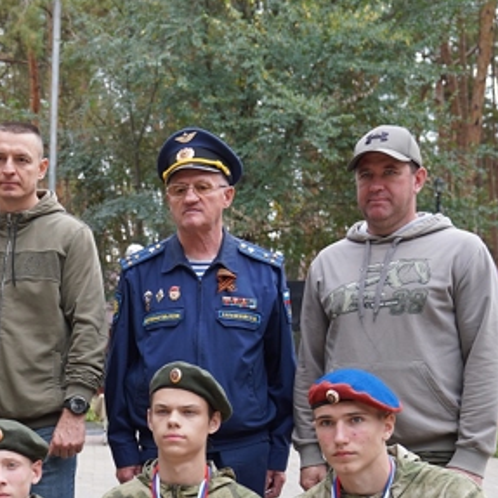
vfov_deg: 23.8
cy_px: 425
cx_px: -43
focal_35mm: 71
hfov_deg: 23.0
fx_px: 1156
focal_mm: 32
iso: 125
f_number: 4
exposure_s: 1/160
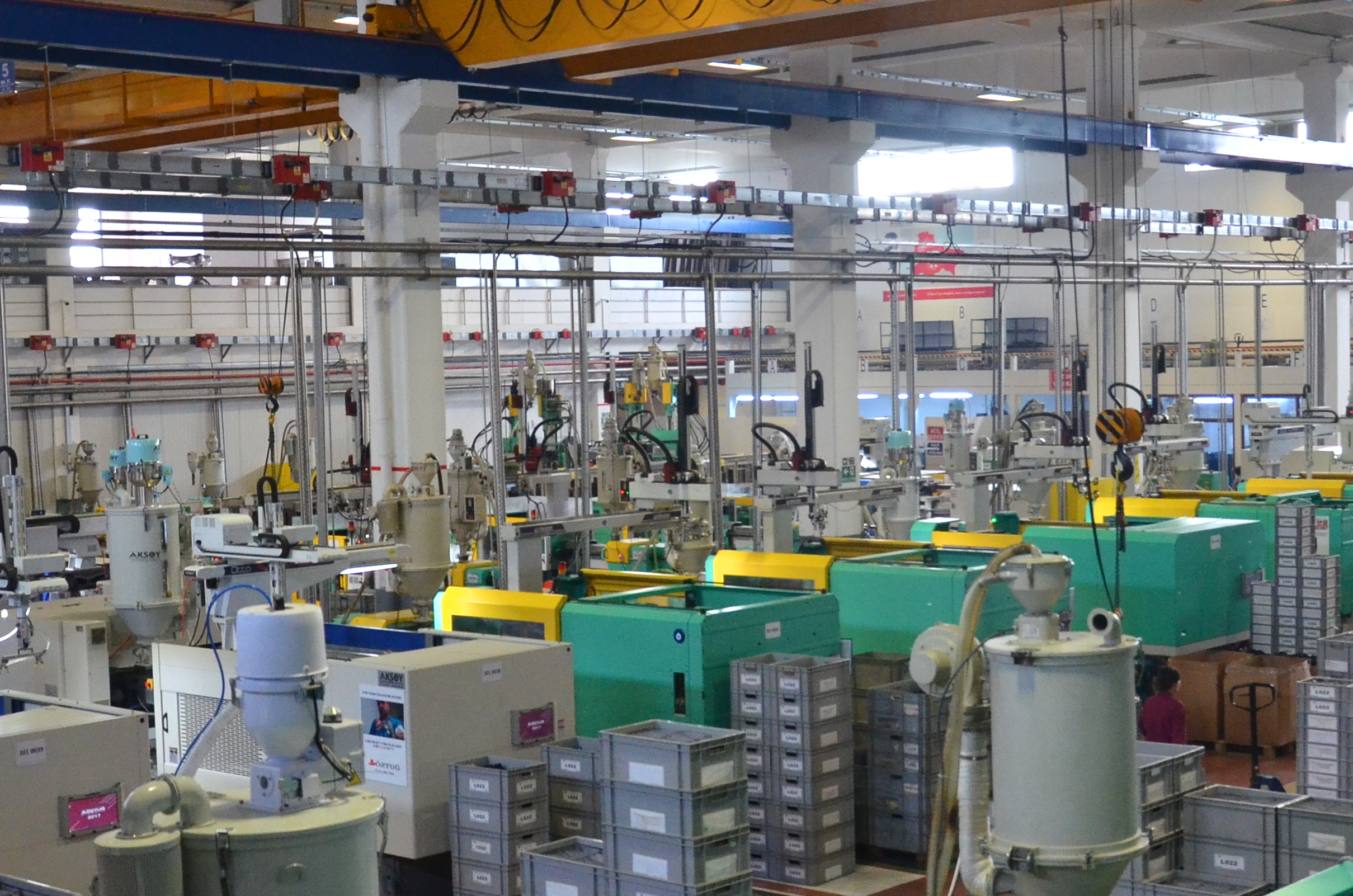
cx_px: 725
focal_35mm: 55
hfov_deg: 36.3
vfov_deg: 24.5
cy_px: 492
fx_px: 2063
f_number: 4.5
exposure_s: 1/125
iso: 1000
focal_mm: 18
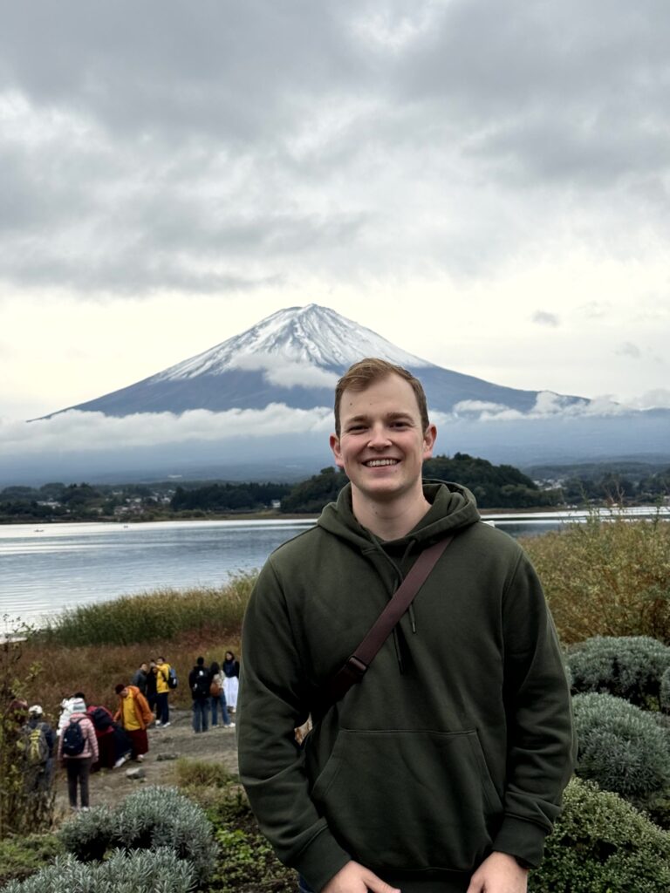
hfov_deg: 30.3
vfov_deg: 39.7
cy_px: 446
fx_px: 1239
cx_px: 335
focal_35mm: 48
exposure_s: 1/4878
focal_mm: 6.76
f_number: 1.78
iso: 64
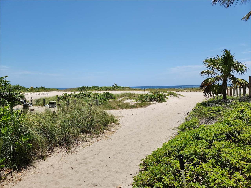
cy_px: 94
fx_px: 167
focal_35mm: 23
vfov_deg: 58.9
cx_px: 126
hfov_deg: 73.9
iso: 20
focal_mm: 5.4
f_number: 1.8
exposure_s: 1/2730
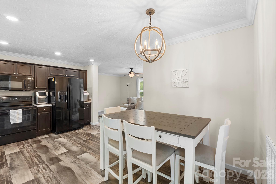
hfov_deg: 95.0
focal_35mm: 16
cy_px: 92
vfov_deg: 72.0
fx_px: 126
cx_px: 138
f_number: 9
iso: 250
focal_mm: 11
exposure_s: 1/4
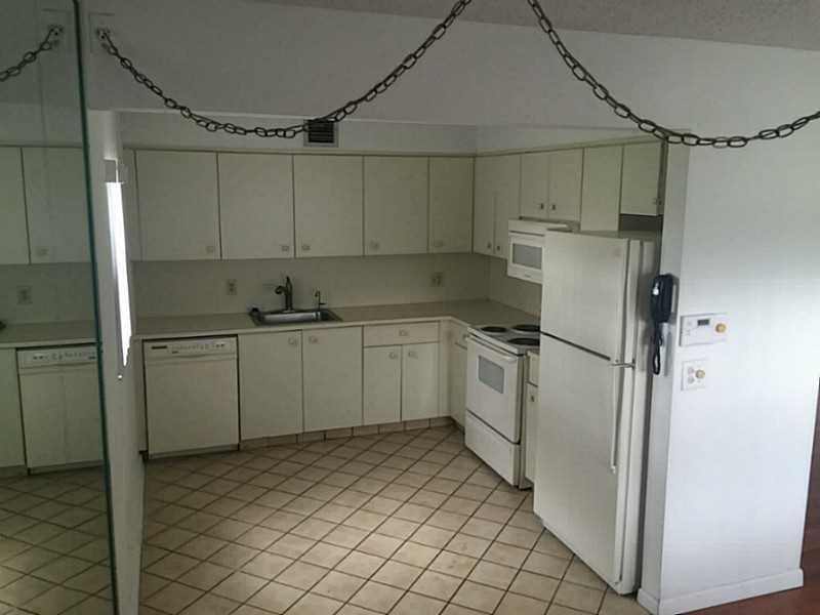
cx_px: 410
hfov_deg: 61.7
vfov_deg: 48.2
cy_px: 308
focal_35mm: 29
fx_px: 687
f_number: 2.2
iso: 64
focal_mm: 4.15
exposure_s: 1/15
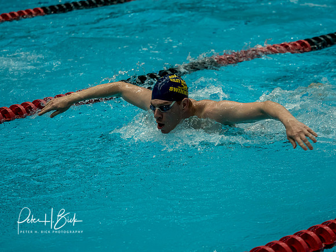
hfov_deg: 13.5
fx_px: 1417
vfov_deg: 10.2
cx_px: 168
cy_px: 126
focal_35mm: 146
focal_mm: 73
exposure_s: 1/1000
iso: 1250
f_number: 2.8
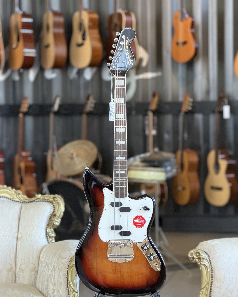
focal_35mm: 110
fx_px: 969
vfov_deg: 17.5
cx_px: 115
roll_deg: +0.5
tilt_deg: -4.8
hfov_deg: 14.0
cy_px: 155
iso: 640
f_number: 2.8
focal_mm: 16.89
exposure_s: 1/74
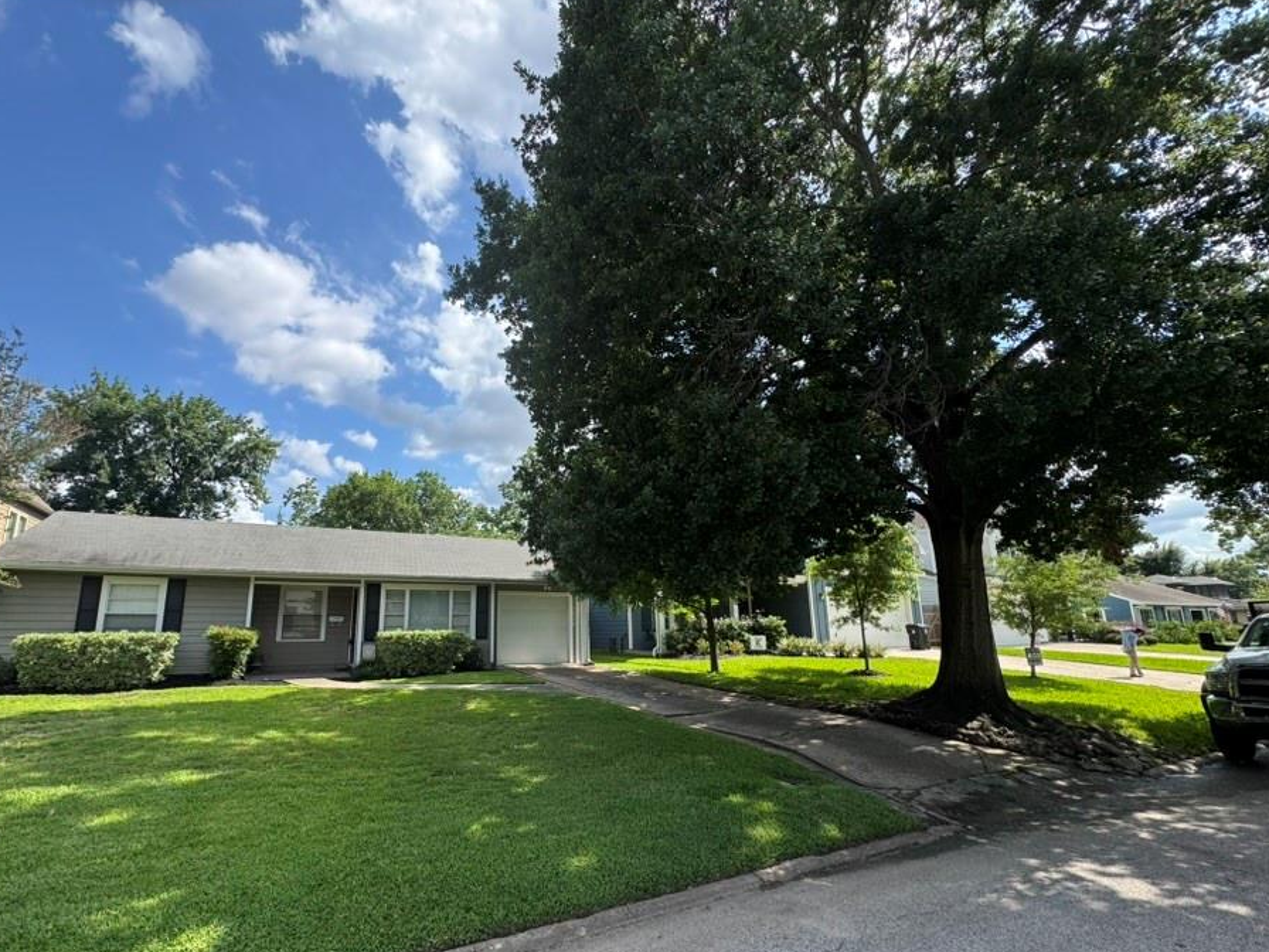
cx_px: 550
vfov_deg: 78.0
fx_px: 587
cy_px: 507
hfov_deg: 93.9
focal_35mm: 16
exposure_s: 1/1217
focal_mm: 2.22
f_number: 2.2
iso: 50
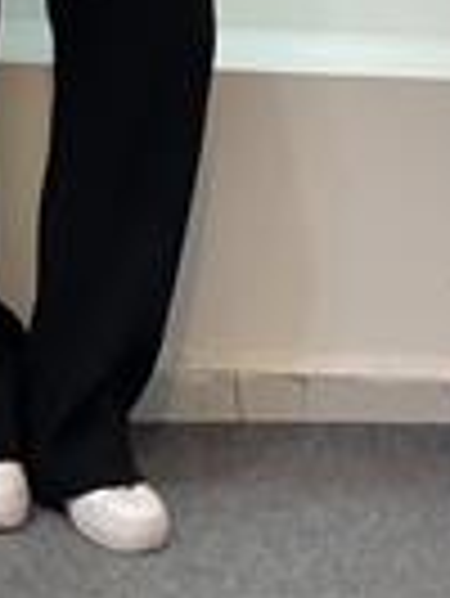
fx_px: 2786
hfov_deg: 9.2
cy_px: -321
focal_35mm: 161
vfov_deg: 11.7
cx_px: -18
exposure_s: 1/100
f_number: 2
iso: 80
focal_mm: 6
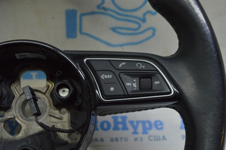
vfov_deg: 31.8
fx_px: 263
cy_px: 75
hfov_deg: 46.5
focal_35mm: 42
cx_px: 113
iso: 400
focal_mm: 28
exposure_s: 1/40
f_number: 5.6
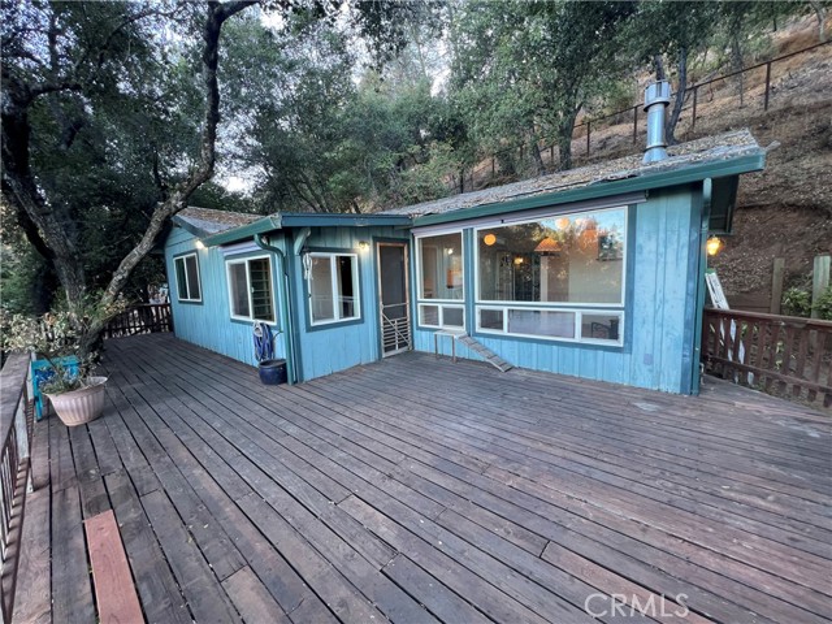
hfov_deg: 106.2
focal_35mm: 13
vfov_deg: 89.9
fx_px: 312
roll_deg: +1.5
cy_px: 312
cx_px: 416
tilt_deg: -5.8
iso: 80
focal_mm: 1.57
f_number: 1.8
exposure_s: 1/120
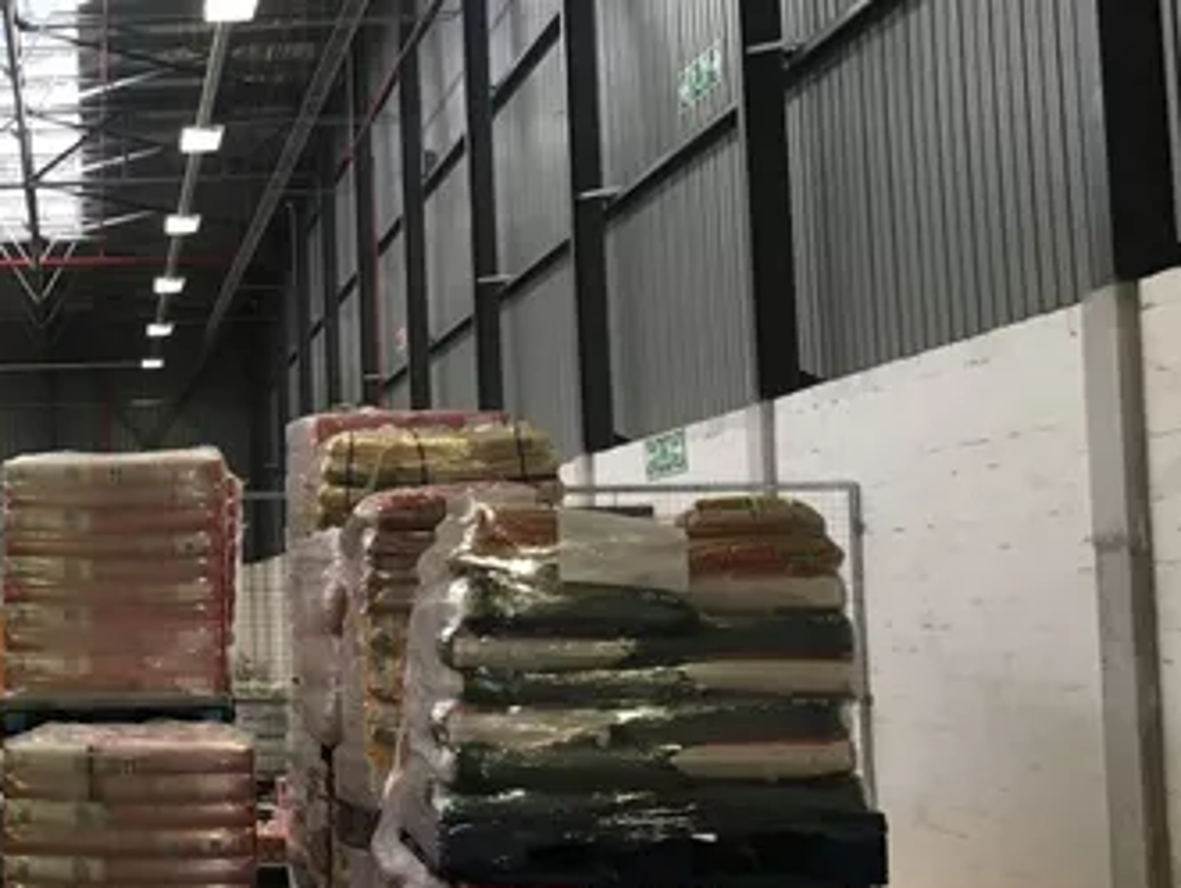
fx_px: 2391
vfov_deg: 21.0
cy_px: 414
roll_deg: +0.9
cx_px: -121
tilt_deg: +6.8
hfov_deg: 25.7
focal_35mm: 70
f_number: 2.2
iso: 64
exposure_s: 1/33
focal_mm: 4.15
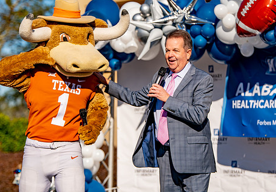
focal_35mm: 174
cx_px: 156
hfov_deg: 11.7
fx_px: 1352
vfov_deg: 8.1
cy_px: 97
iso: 100
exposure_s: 1/2500
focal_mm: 122
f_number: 3.5
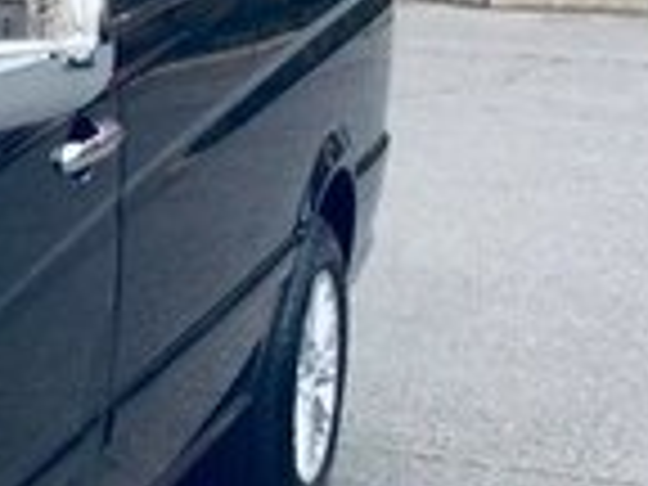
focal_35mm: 142
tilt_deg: -10.0
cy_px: 236
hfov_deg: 12.2
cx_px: -680
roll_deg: -0.1
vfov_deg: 10.4
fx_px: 2658
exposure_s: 1/468
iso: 25
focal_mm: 3.3
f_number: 2.4
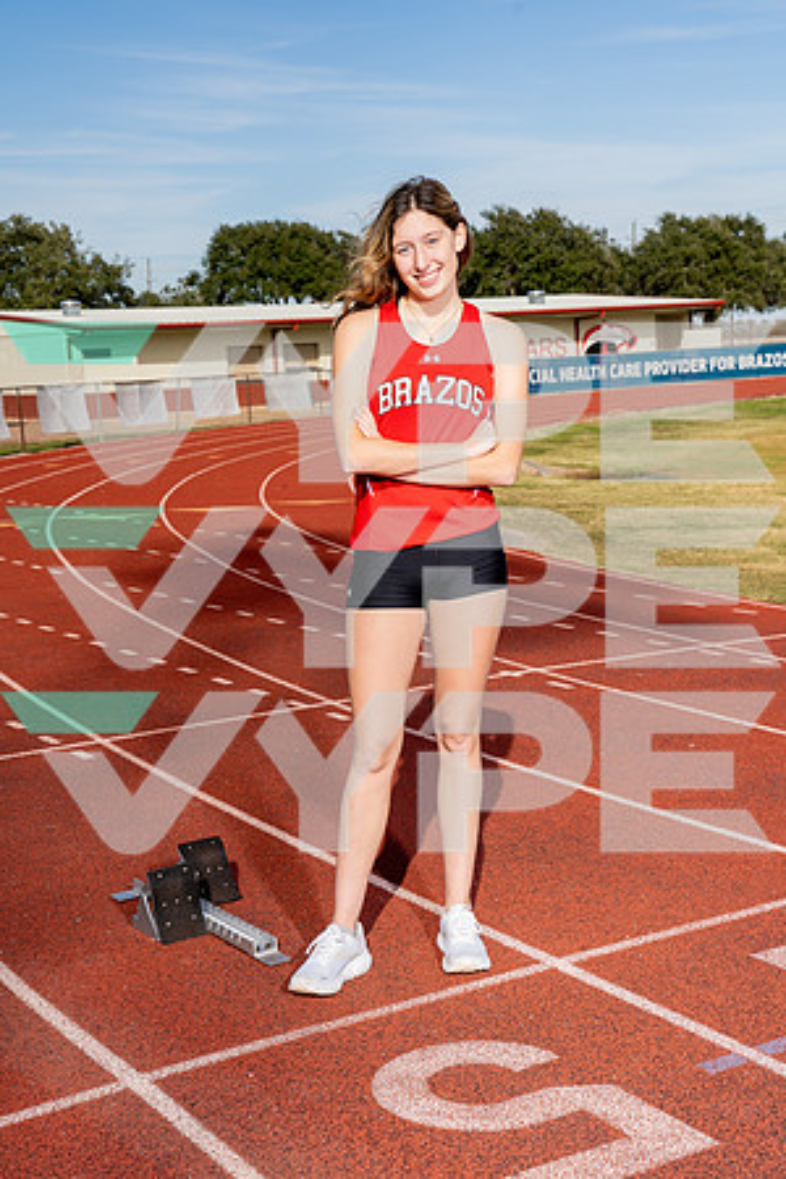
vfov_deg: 38.2
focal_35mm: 52
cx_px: 393
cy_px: 590
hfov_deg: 26.0
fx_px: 1703
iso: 100
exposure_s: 1/250
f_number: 8
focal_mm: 52
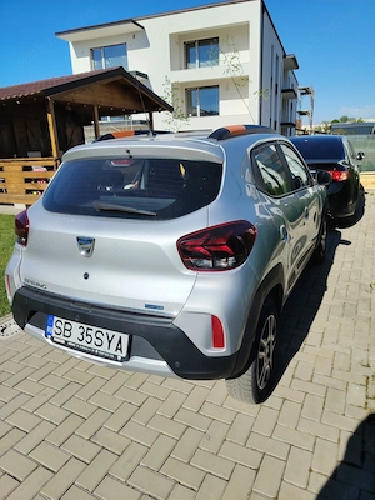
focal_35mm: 24
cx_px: 188
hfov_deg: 56.8
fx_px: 347
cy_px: 250
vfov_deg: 71.6
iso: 100
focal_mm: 5.25
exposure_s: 1/2087
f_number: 1.75
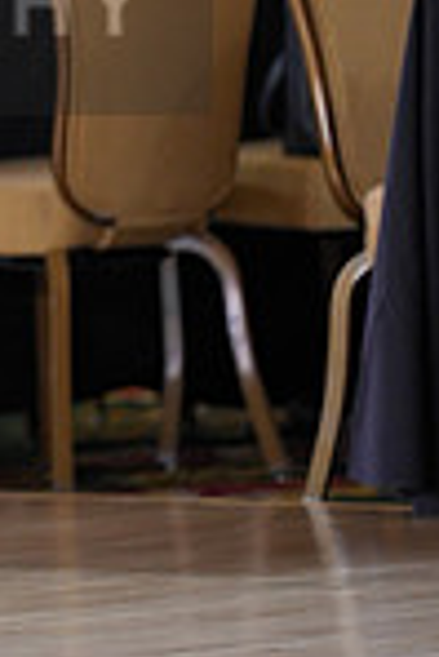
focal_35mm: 586
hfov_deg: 2.3
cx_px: -397
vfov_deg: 3.5
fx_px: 10693
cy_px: -31
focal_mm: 150
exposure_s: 1/500
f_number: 2
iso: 800
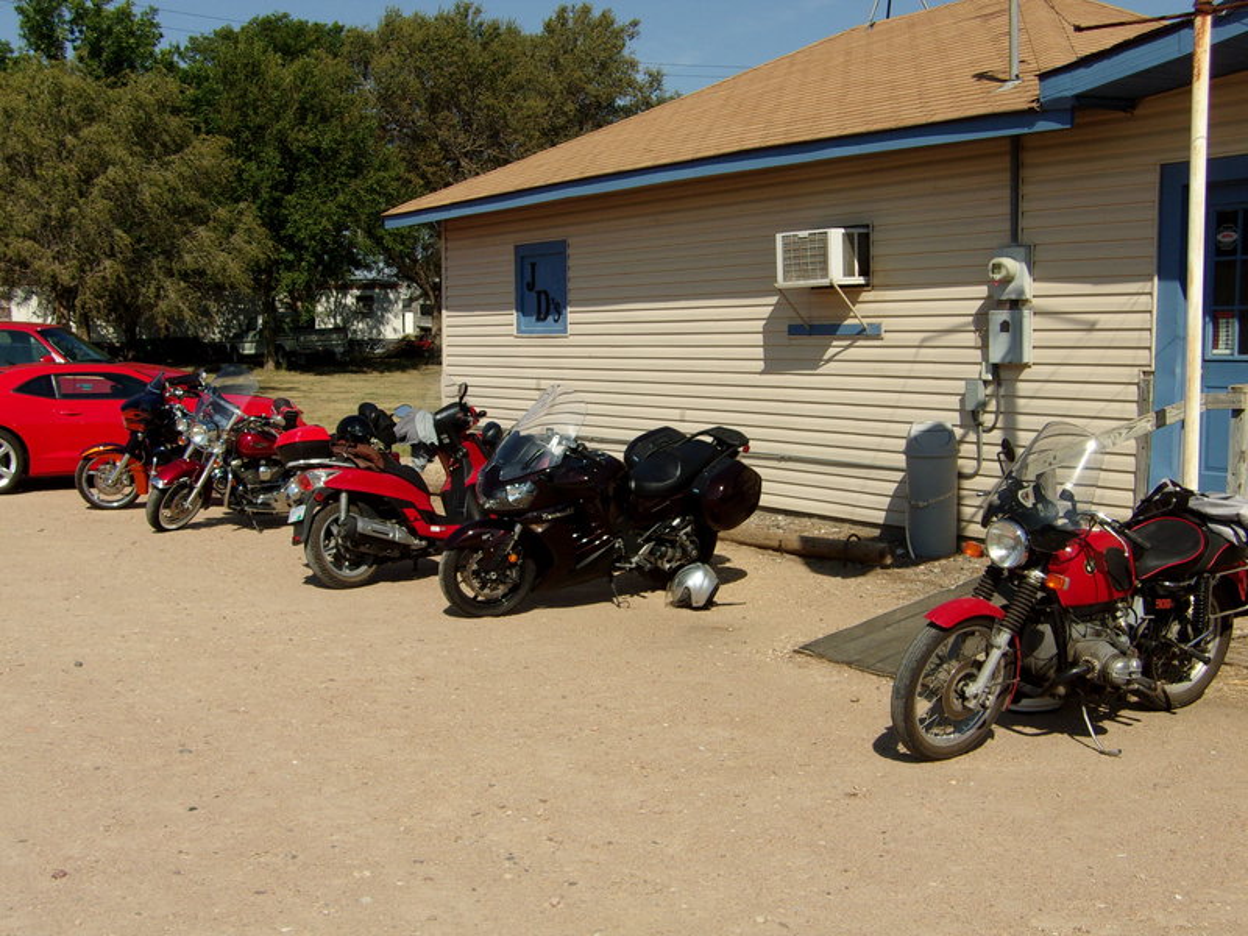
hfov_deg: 44.8
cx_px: 624
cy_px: 468
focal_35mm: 42
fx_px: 1514
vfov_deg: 34.3
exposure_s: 1/105
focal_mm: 7.6
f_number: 13.1
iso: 80
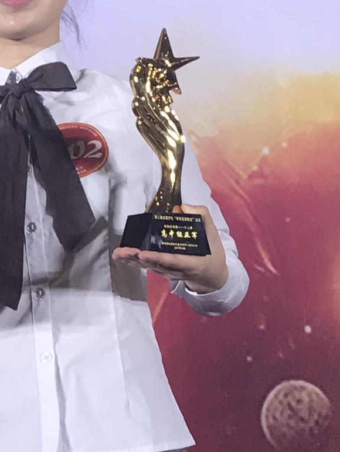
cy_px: 158
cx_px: -125
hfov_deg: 9.9
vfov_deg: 13.5
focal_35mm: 146
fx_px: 1911
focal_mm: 3.99
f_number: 1.8
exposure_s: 1/100
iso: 32
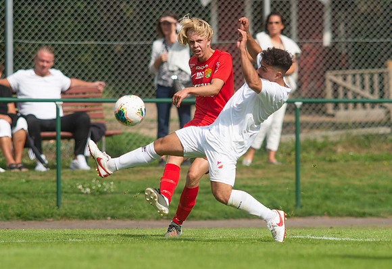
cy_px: 136
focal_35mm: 656
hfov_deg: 3.1
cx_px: 175
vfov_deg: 2.1
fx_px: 7209
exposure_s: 1/1250
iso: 100
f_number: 4
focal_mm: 420
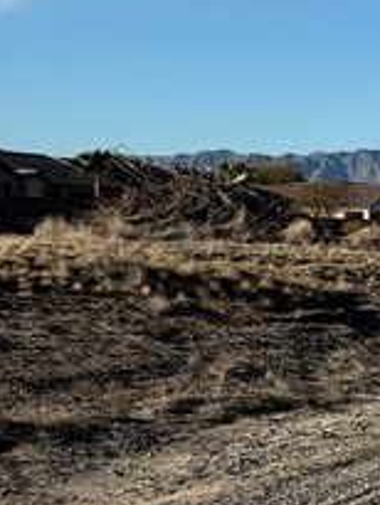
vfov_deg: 16.3
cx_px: 822
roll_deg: -2.4
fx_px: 1755
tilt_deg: -6.8
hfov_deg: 11.0
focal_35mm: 120
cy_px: 414
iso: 80
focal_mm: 6.76
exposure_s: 1/6173
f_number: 1.78
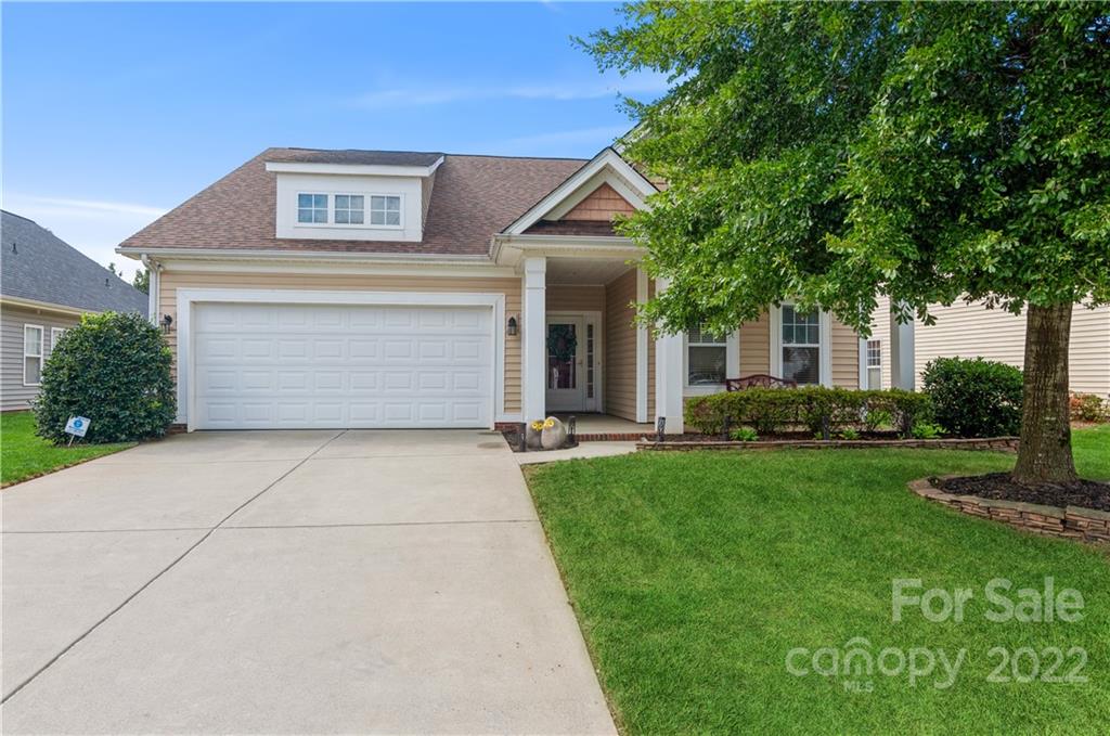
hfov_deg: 77.4
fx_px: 693
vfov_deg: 56.0
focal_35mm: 22
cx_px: 555
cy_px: 368
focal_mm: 15
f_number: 8
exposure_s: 1/200
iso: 200
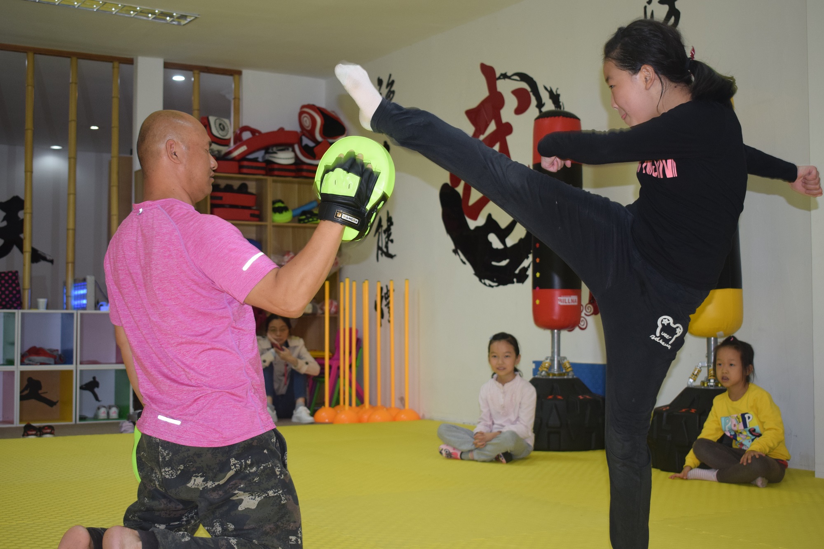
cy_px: 274
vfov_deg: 26.5
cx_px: 412
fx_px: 1167
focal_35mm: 51
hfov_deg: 38.9
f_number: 4.5
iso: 800
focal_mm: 34
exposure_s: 1/80
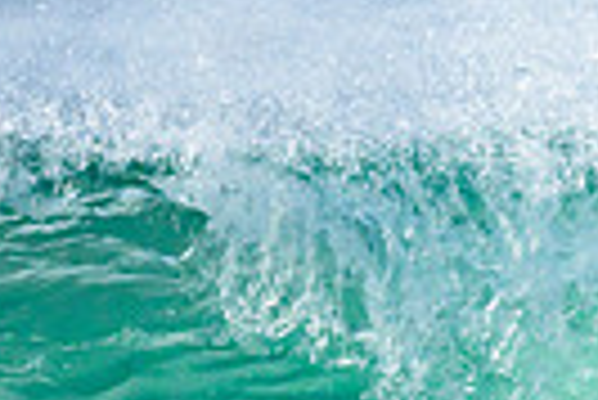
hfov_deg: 0.4
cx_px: 1442
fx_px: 79853
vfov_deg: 0.3
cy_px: 575
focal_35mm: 4802
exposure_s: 1/2500
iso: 400
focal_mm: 800
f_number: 6.3
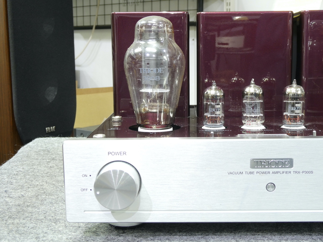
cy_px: 121
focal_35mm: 47
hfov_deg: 40.4
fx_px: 439
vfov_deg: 30.9
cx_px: 162
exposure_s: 1/1.3
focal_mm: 8.4
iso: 100
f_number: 4.5
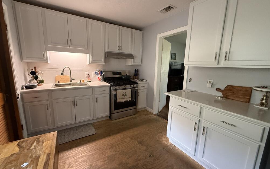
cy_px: 84
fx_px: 110
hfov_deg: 101.5
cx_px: 136
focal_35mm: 15
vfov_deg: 74.8
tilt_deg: -9.2
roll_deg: -1.3
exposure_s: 1/60
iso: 500
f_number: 2.2
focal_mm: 2.22
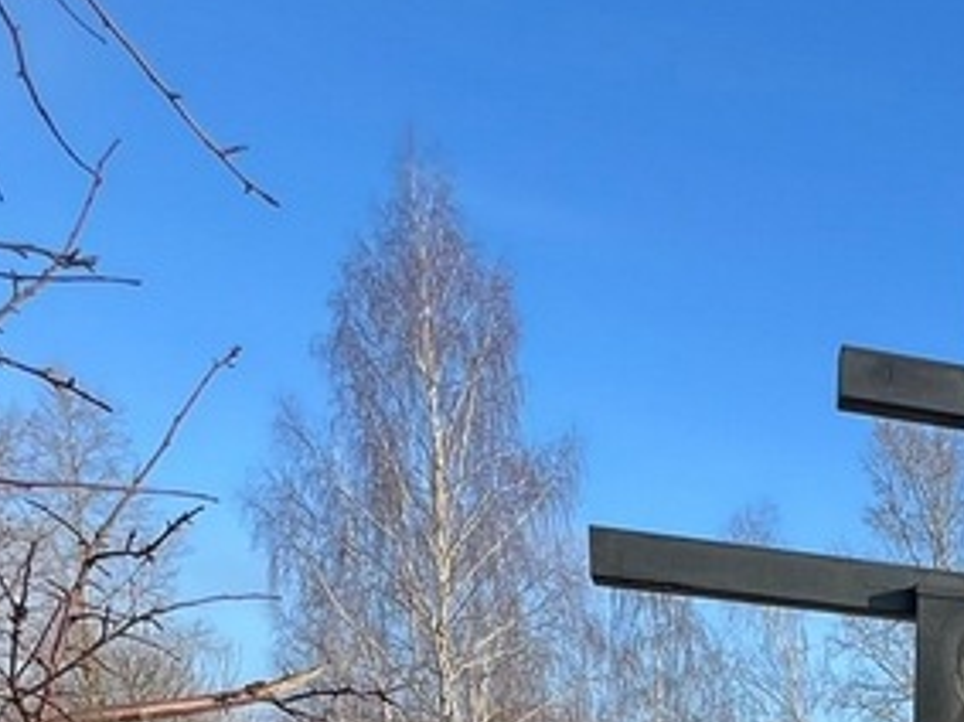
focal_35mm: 47
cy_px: 1264
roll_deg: -1.5
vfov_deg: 21.5
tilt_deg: -15.3
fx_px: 1308
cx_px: 1145
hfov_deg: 33.3
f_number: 1.8
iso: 32
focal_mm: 1.57
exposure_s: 1/408
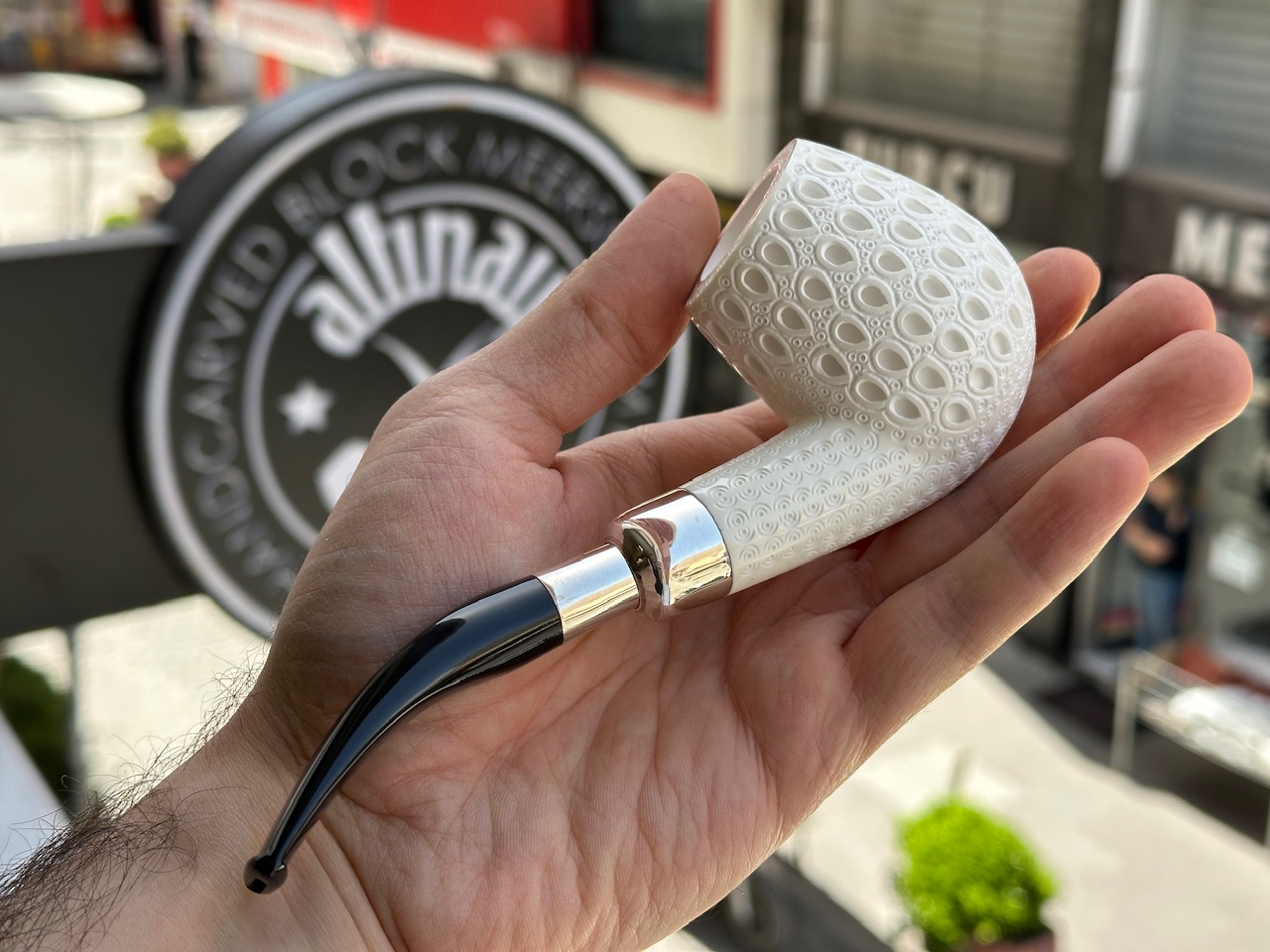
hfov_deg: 39.7
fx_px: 1761
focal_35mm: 48
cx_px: 635
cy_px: 476
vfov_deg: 30.3
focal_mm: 6.86
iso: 64
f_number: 1.78
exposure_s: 1/858
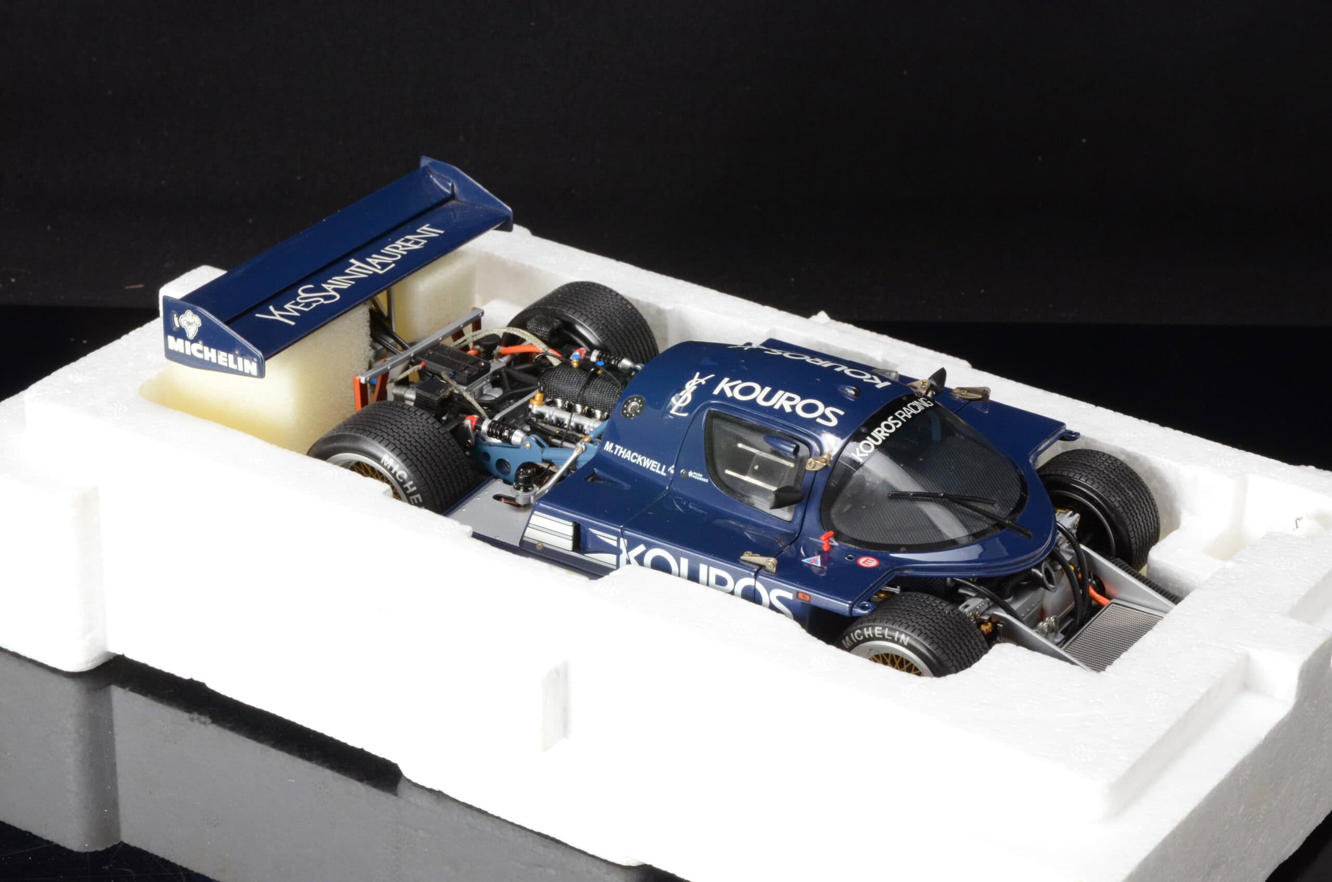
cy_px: 441
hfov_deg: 22.0
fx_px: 3434
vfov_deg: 14.6
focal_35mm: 93
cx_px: 666
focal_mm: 62
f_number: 18
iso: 1000
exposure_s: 1/5
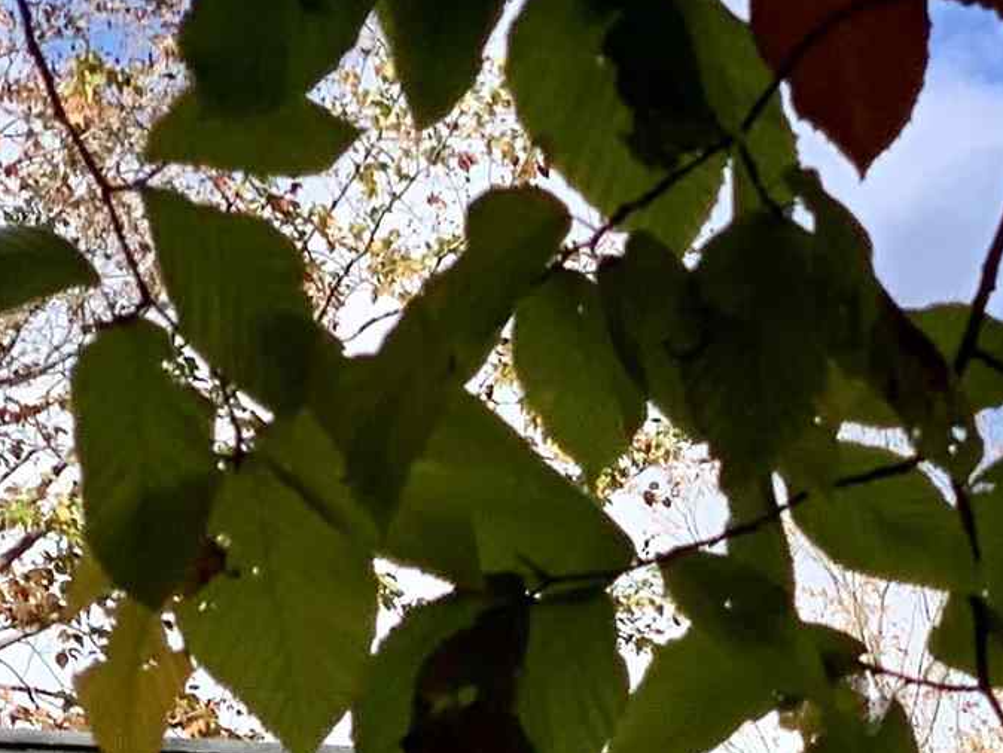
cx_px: 1637
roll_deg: +0.0
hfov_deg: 8.1
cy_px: 1701
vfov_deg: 6.1
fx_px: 6870
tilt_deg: +10.3
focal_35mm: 237
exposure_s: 1/452
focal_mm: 6
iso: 16
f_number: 2.4
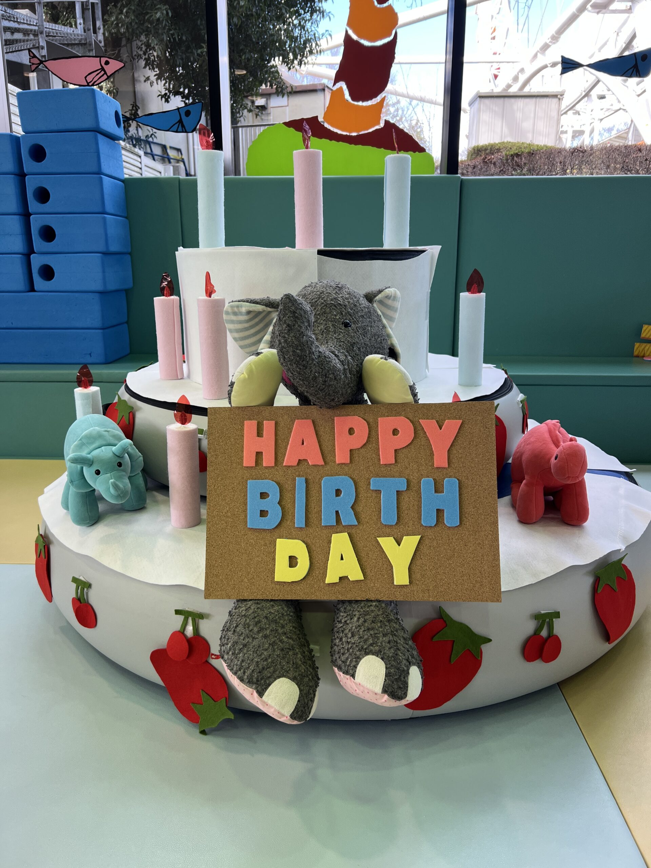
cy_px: 434
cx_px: 326
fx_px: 652
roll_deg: +0.2
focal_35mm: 26
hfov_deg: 53.1
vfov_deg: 67.3
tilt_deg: -14.7
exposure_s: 1/169
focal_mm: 5.7
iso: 40
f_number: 1.5
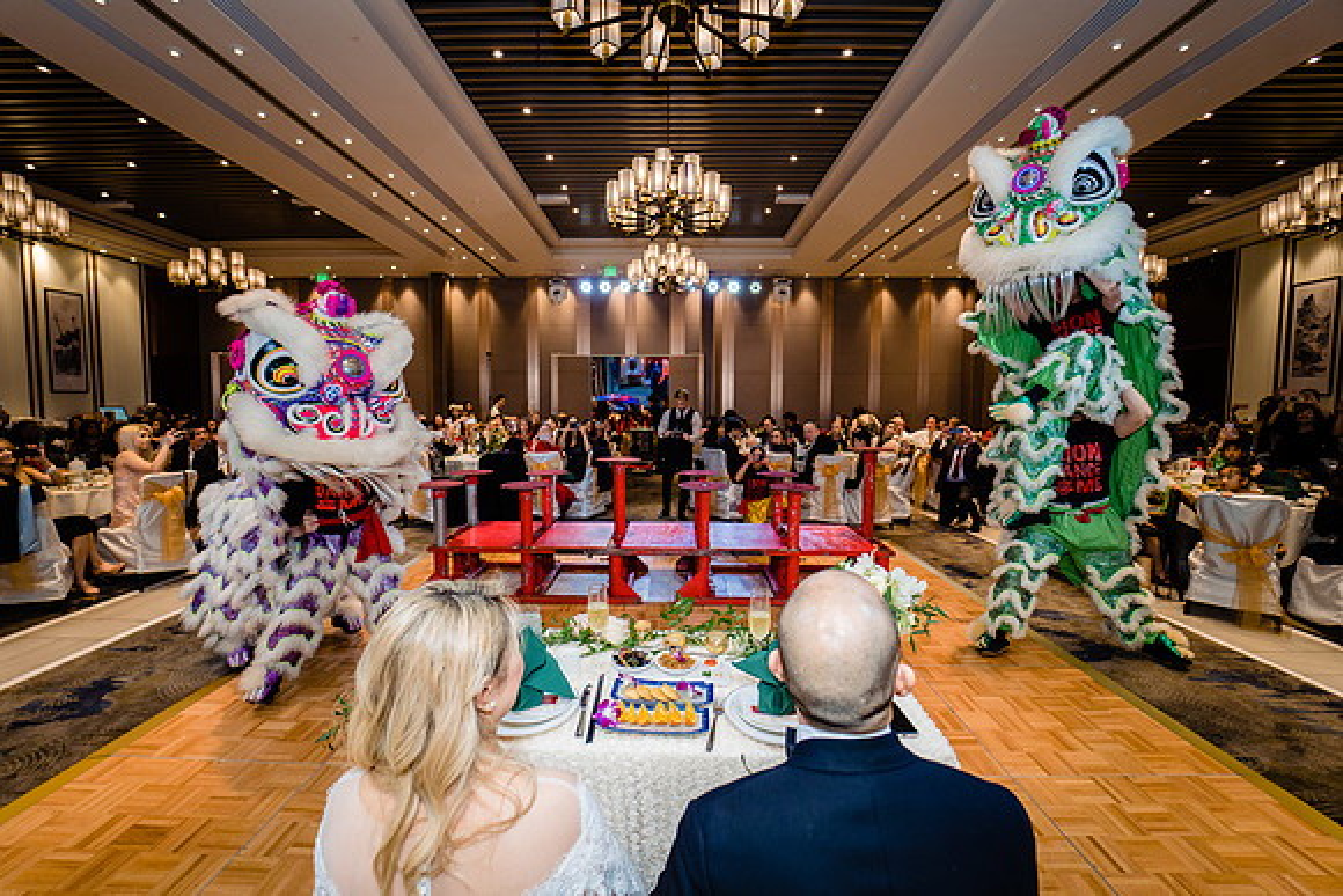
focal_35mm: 14
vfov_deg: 81.2
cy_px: 448
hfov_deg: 104.2
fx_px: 522
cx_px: 672
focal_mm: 14
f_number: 4
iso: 1000
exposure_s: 1/160
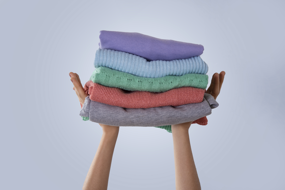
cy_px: 95
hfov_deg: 24.8
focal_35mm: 82
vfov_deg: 16.7
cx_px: 142
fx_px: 649
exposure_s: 1/125
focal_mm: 82
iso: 250
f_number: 8
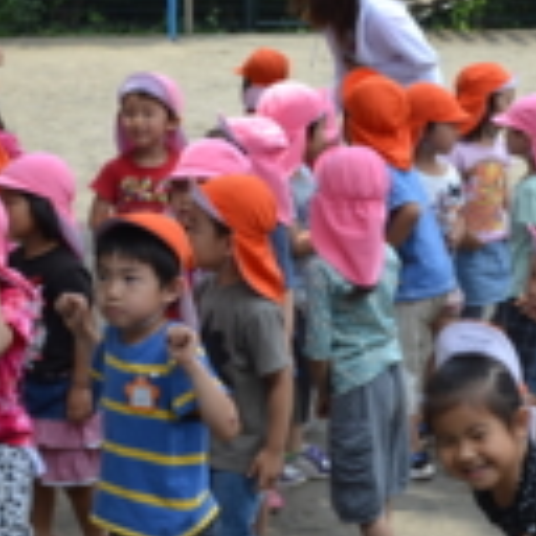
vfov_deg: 15.5
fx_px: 1962
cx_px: 318
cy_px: 207
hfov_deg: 15.5
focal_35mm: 112
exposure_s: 1/160
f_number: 6.3
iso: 100
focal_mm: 28
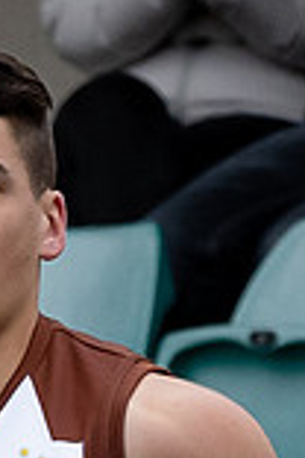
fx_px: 30472
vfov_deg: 0.9
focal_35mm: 2398
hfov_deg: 0.6
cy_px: 410
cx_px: -115
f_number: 5
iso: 640
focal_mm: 135
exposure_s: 1/800
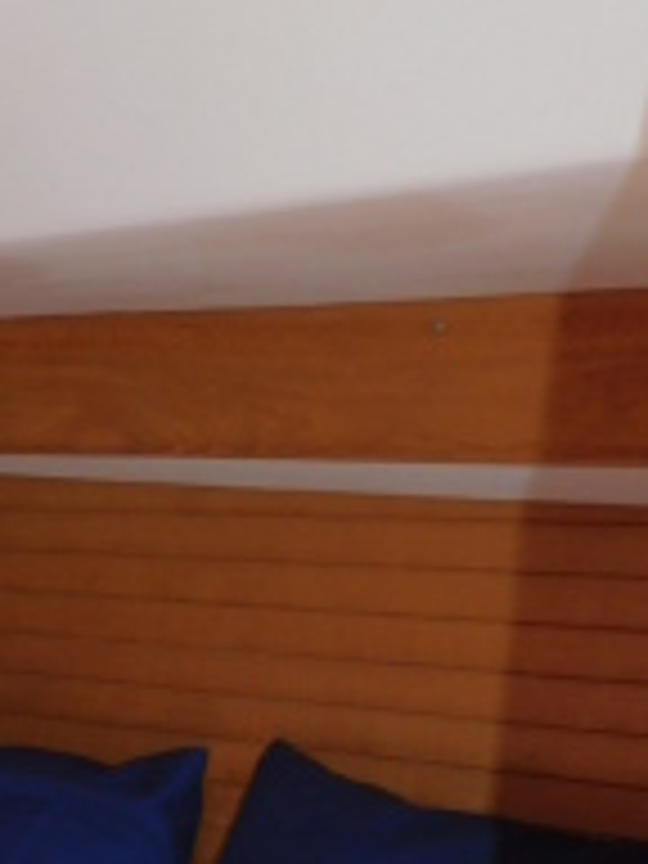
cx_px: -184
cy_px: 1161
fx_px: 1797
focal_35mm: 72
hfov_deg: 19.0
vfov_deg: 23.5
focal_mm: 4
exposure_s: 1/250
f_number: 3
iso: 125
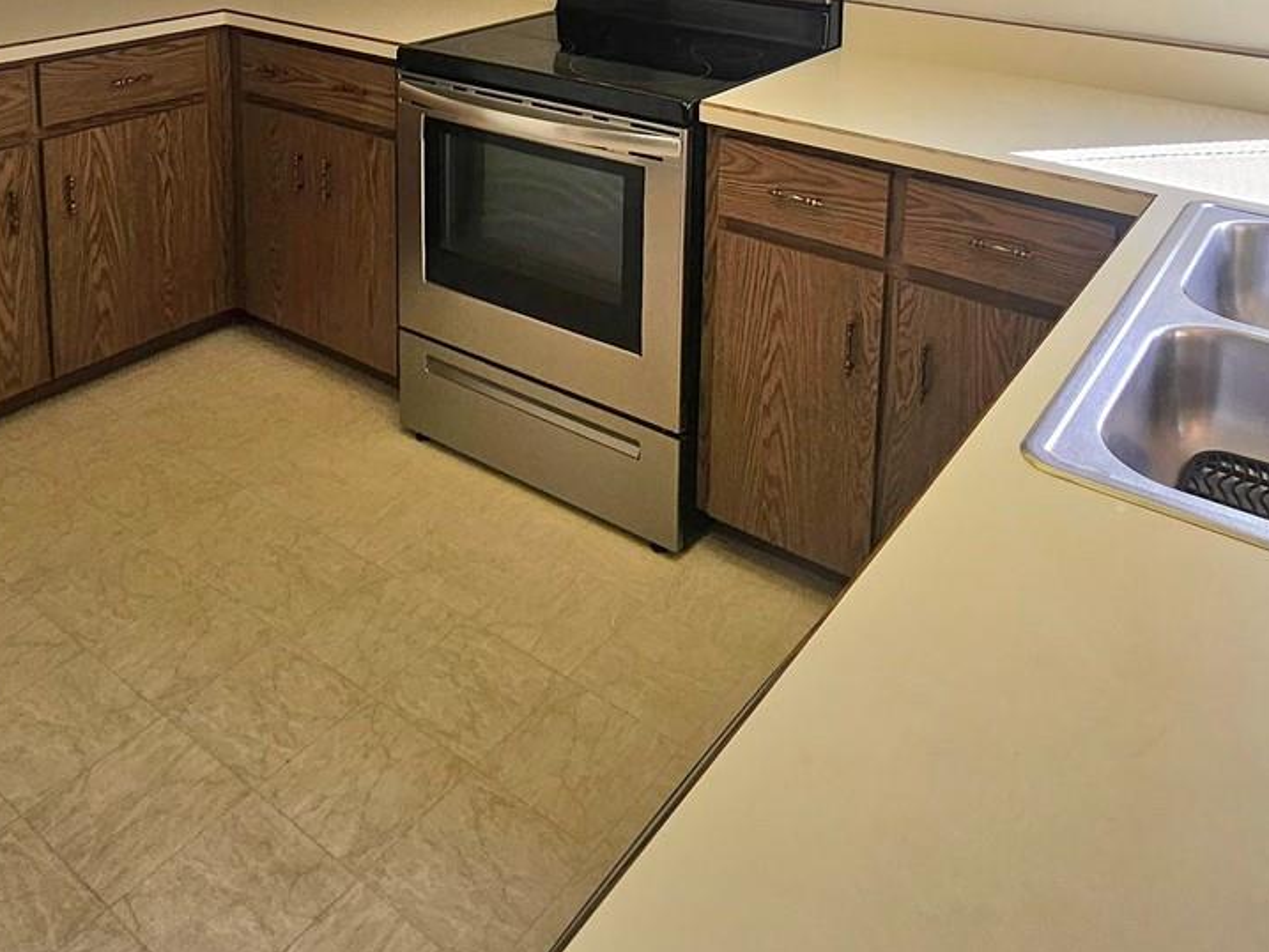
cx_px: 600
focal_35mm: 29
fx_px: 1063
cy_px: -74
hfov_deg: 61.6
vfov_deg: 40.0
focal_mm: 2.2
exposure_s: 1/192
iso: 50
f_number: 2.2
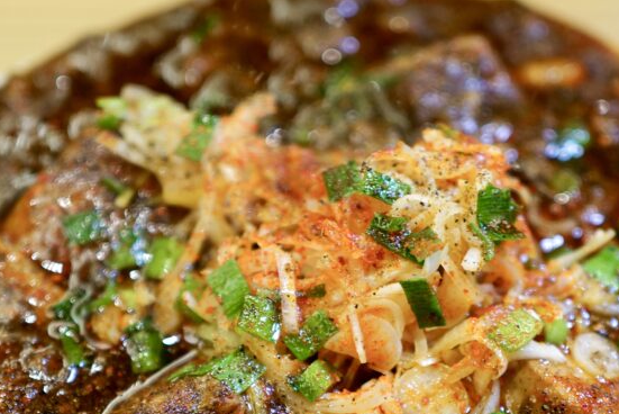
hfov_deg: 32.8
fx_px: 1049
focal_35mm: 61
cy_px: 377
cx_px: 347
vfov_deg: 21.7
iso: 200
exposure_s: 1/80
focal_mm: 28
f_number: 1.7
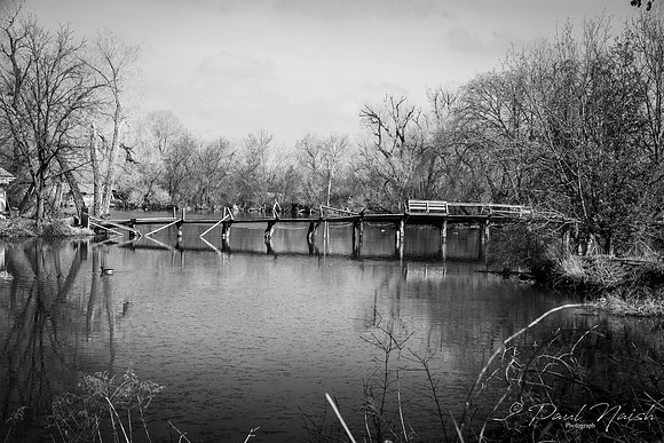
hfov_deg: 21.9
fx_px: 1716
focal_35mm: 93
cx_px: 332
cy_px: 222
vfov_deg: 14.7
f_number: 16
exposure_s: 1/50
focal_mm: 62
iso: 200
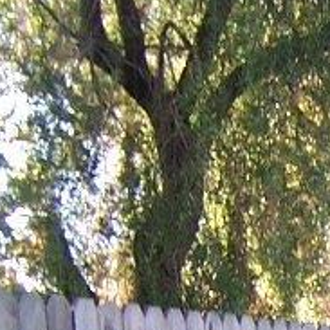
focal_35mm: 191
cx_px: 963
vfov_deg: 8.9
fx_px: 2060
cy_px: 534
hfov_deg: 8.0
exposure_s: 1/60
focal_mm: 5.5
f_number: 3.4
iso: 80
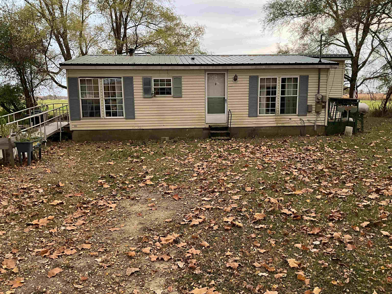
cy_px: 147
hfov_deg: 61.7
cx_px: 196
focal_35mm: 29
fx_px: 328
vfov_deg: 48.2
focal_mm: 3
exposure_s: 1/97
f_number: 1.8
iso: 64
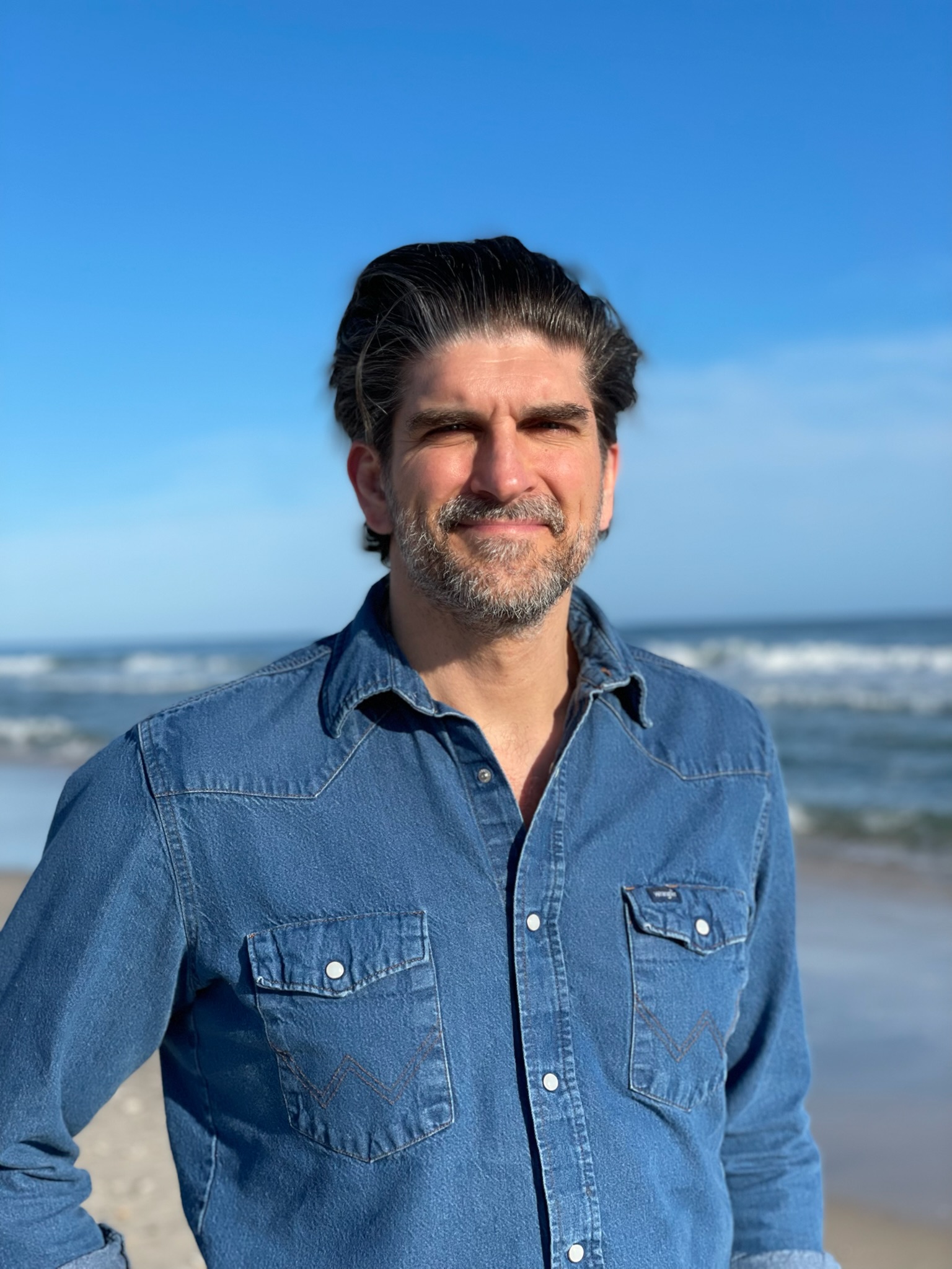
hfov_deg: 28.0
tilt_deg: +0.2
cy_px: 634
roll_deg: +1.9
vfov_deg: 36.8
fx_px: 1907
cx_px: 476
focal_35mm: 52
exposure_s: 1/2817
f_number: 2
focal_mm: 6
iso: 32
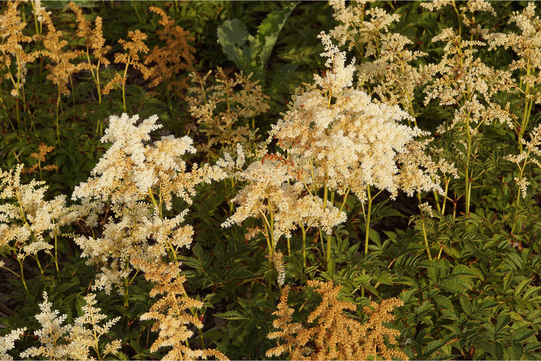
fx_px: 2254
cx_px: 270
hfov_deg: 13.7
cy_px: 180
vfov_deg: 9.1
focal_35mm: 150
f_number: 11
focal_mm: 100
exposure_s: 1/160
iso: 200
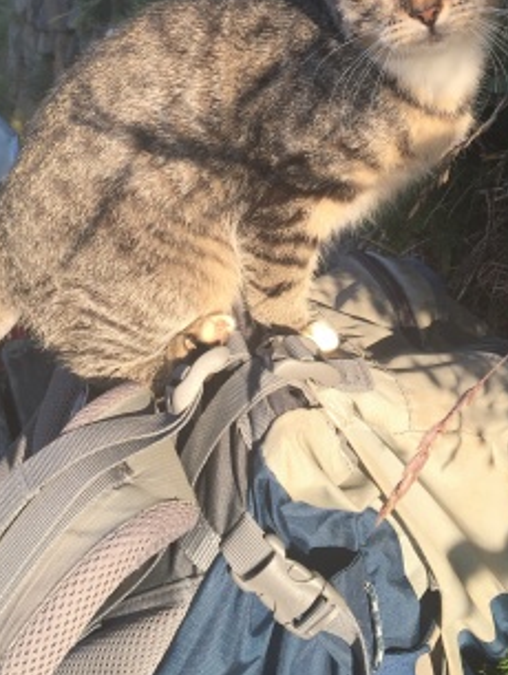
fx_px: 1016
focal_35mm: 52
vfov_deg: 35.9
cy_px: 164
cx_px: 322
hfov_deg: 28.0
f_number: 2.2
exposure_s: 1/411
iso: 25
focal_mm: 4.15
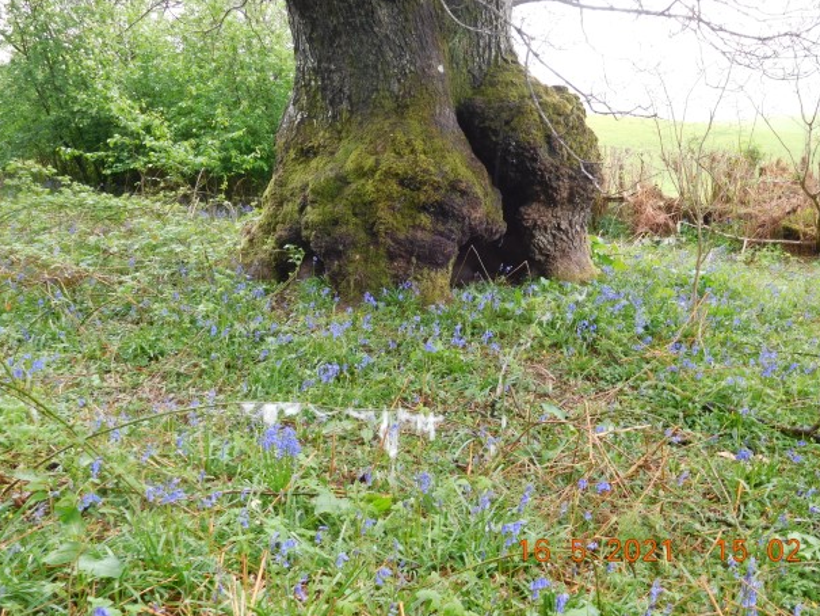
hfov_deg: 50.1
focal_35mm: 37
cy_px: 293
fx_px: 877
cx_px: 423
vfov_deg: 38.7
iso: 125
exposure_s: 1/80
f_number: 3.8
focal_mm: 6.2
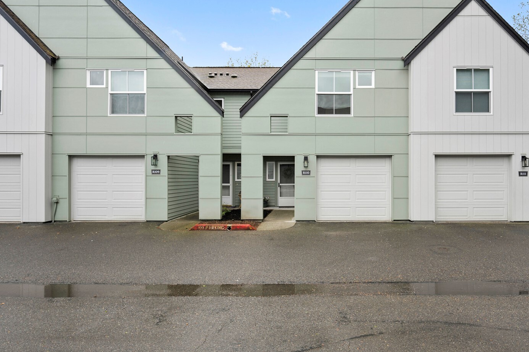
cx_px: 312
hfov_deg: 76.4
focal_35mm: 23
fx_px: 332
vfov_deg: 55.7
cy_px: 153
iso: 200
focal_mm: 18.5
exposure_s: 1/80
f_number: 8
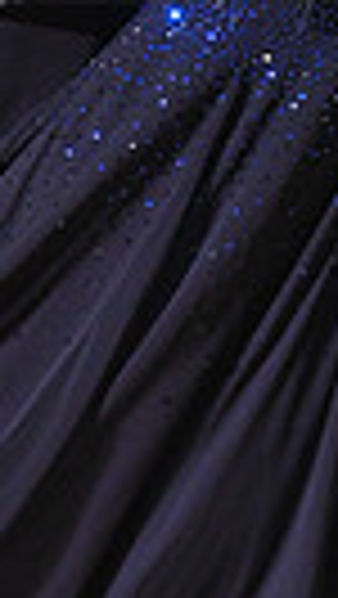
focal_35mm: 321
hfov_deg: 3.8
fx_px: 5105
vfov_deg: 6.7
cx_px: 43
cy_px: -144
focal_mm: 70
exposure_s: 1/320
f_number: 5
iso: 2500
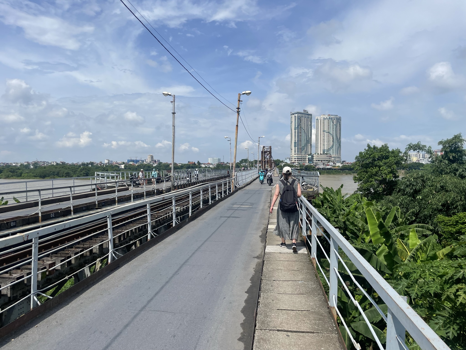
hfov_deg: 67.3
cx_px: 233
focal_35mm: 26
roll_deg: -2.7
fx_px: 350
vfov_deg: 53.1
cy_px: 175
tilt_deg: +2.0
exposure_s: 1/6135
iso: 32
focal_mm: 4.2
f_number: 1.6
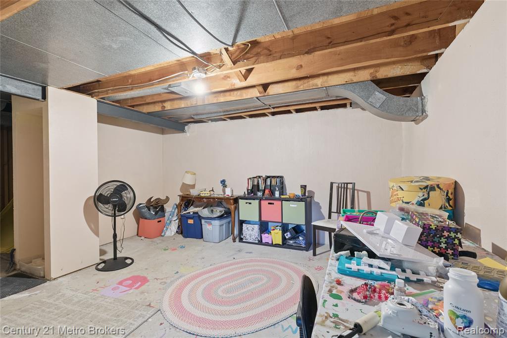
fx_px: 211
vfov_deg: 77.3
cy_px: 169
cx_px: 254
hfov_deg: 100.4
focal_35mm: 15
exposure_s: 1/2.5
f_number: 8
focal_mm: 10
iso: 400
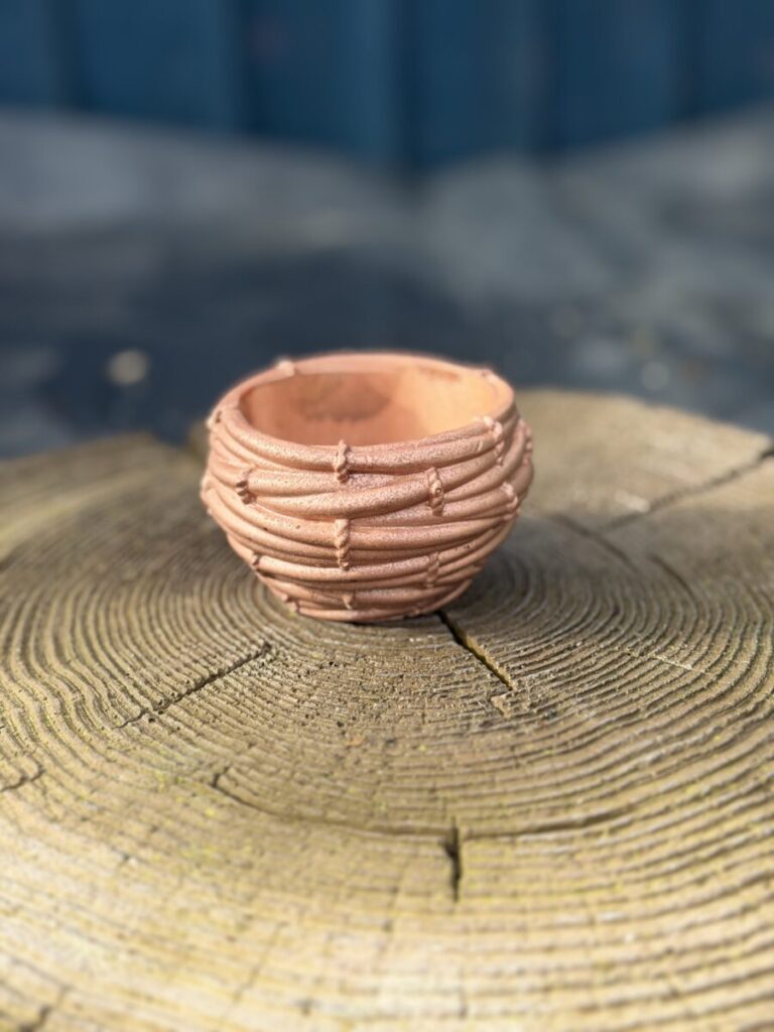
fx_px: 1431
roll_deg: +1.1
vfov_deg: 39.7
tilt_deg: -21.2
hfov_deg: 30.3
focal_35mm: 48
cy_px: 516
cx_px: 387
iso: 64
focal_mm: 6.76
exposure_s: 1/1307
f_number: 1.78
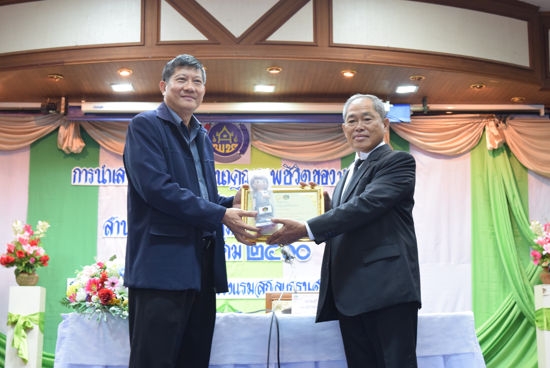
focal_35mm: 60
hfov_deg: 33.4
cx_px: 275
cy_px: 184
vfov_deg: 22.7
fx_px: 917
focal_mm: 40
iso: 1600
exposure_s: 1/13
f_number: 5.6
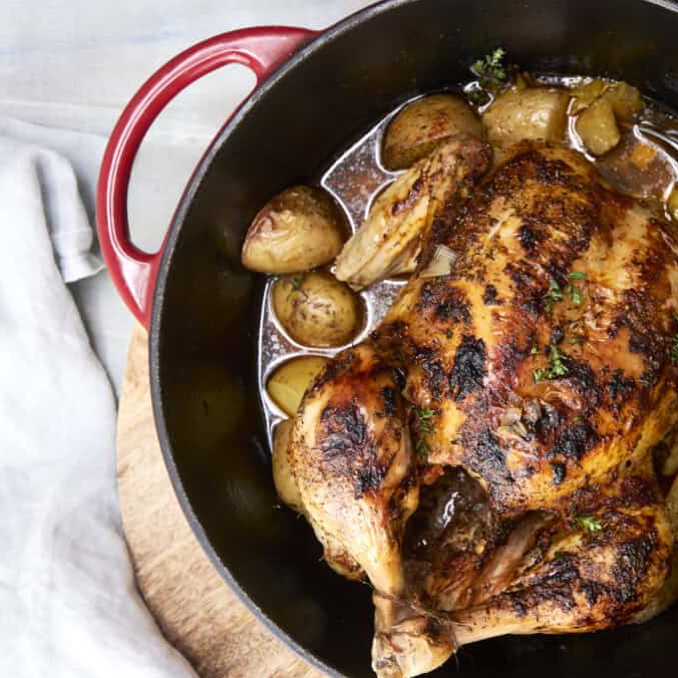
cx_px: 504
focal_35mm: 68
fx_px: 1499
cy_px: 342
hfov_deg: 25.2
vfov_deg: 25.5
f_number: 8
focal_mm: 35
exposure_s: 1/100
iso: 100
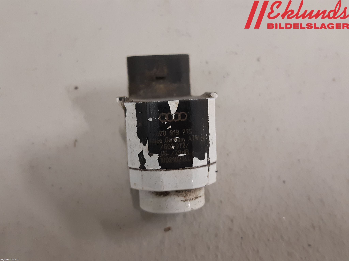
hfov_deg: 67.3
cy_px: 130
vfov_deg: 53.1
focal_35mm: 26
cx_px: 174
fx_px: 262
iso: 160
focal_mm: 3.93
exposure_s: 1/50
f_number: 1.7
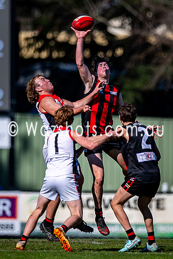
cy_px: 109
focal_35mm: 1124
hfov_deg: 1.2
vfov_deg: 1.8
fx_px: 8101
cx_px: 112
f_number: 4
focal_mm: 500
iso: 100
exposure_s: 1/2500
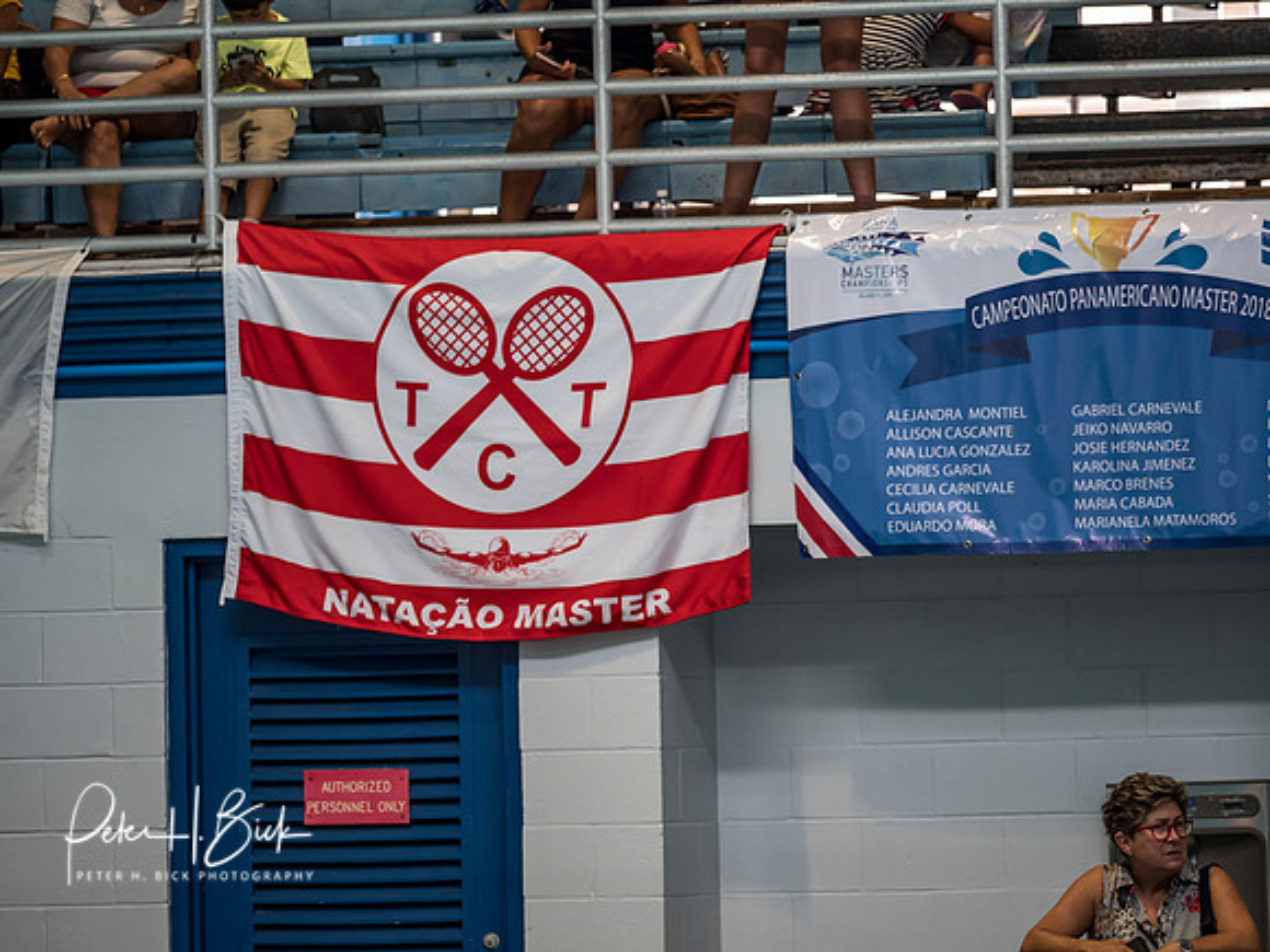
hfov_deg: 6.6
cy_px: 476
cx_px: 635
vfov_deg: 5.0
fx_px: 11006
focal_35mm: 300
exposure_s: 1/400
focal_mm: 150
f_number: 2.8
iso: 800
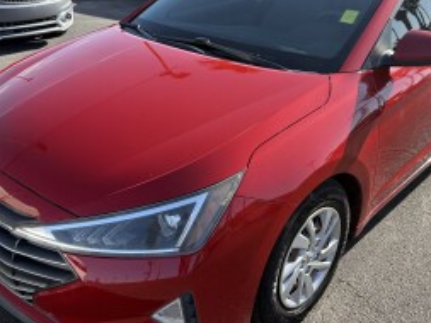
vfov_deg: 40.6
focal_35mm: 35
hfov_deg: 52.5
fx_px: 436
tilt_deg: -24.5
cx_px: 233
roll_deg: -3.1
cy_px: 135
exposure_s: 1/1812
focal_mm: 6.76
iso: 100
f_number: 1.78
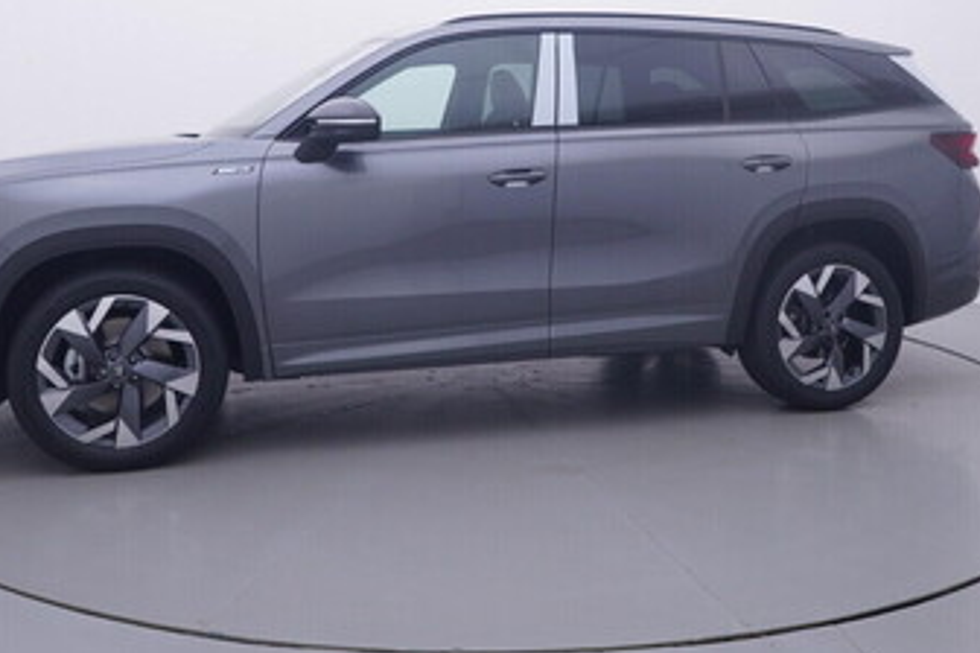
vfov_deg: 35.5
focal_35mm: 37
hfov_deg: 52.1
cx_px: 494
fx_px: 1002
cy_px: 179
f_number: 5
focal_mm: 15
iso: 200
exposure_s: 1/80
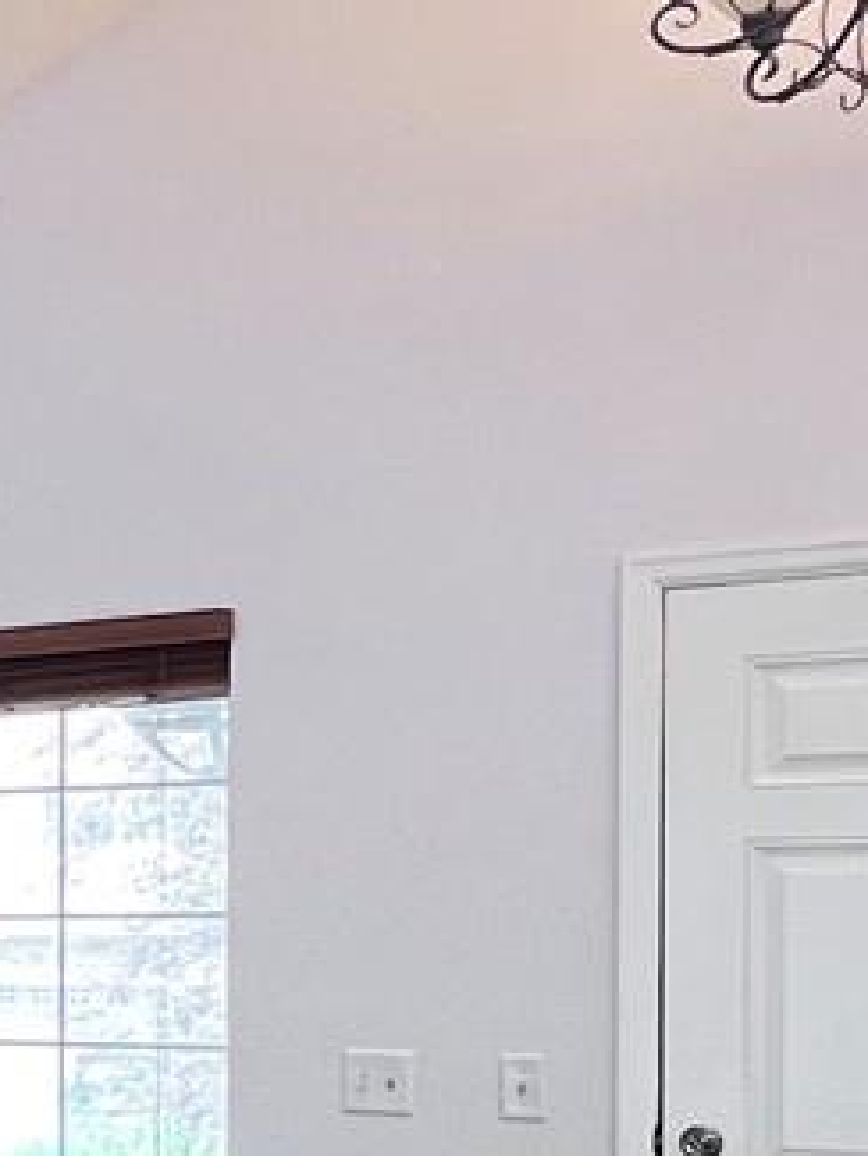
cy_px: 935
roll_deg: -0.7
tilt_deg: +0.4
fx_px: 2138
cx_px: -783
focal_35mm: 64
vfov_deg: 29.5
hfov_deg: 17.6
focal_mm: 1.57
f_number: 1.8
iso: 250
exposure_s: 1/60
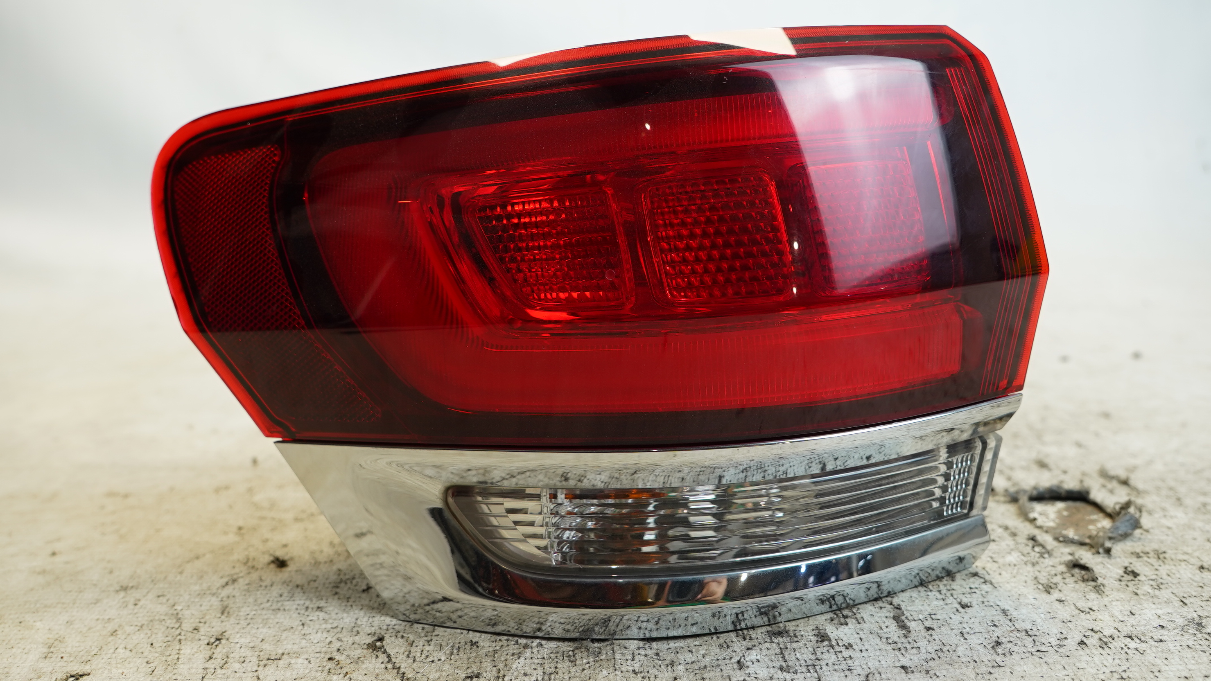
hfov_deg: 59.5
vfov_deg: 35.6
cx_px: 606
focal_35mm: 33
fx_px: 1060
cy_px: 318
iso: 200
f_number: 4
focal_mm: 21
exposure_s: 1/60
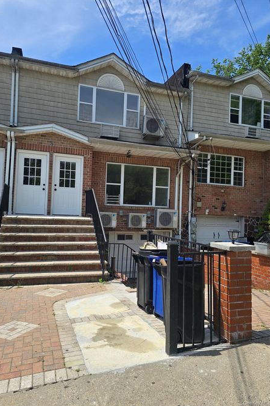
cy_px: 203
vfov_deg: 73.8
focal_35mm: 24
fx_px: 270
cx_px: 121
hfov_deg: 53.0
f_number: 1.7
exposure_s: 1/792
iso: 12
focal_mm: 6.3
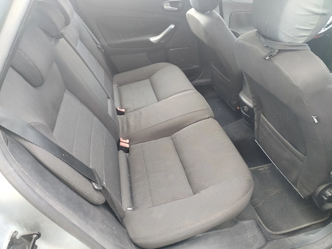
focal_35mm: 26
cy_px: 124
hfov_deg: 67.3
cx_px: 166
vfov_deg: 53.1
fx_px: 249
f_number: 1.8
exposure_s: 1/25
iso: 799
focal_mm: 4.75
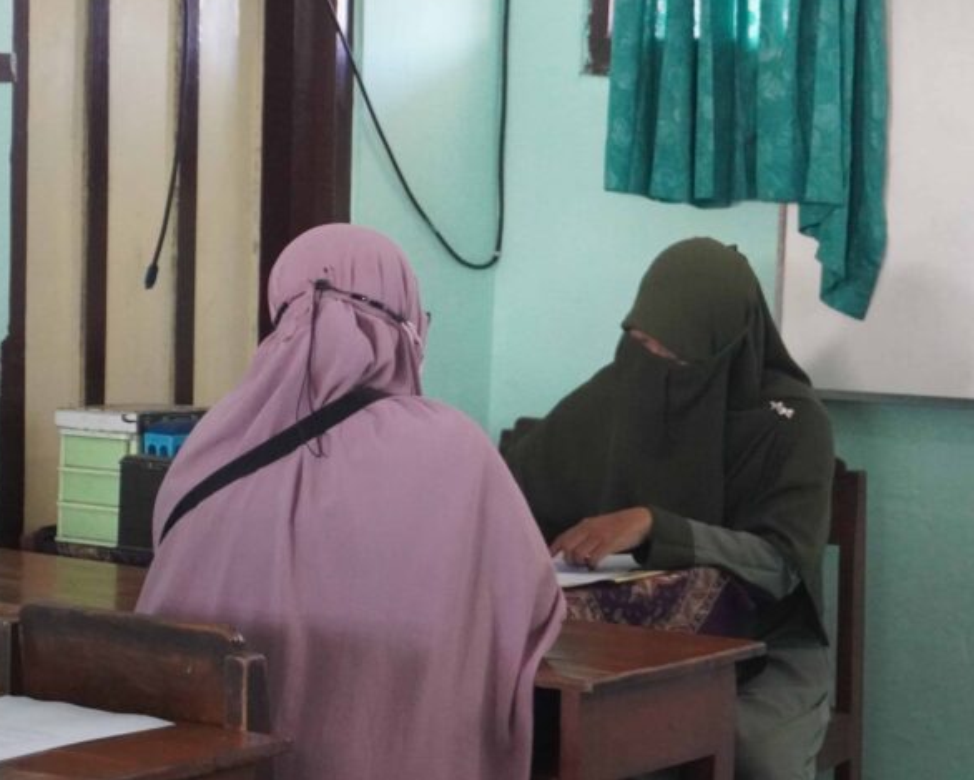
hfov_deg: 15.6
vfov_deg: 12.5
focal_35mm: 123
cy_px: 420
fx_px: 3546
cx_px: 455
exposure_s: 1/160
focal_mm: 50
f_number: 5.6
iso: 6400
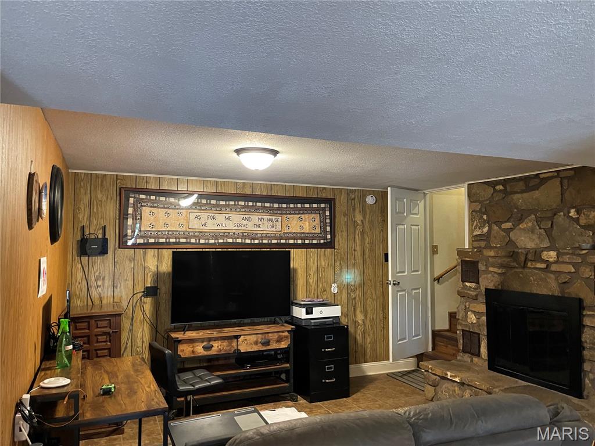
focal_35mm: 26
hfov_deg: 67.3
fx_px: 447
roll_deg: -0.1
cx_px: 298
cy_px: 223
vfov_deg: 53.1
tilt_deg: +3.0
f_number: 1.6
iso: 500
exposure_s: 1/30
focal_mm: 4.2
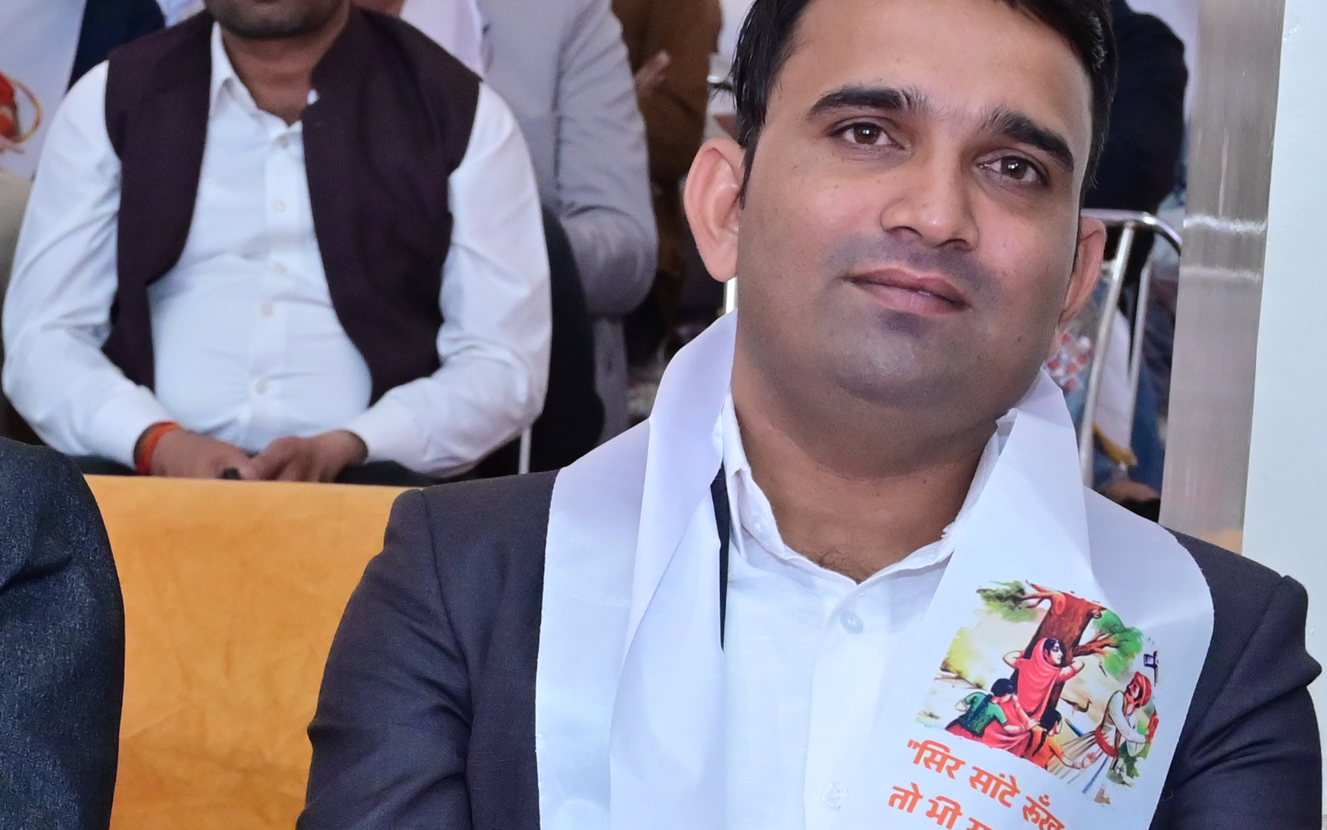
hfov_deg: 14.4
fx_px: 5244
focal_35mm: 145
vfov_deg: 8.9
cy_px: 1074
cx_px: 571
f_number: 6.3
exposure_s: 1/100
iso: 2000
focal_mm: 41
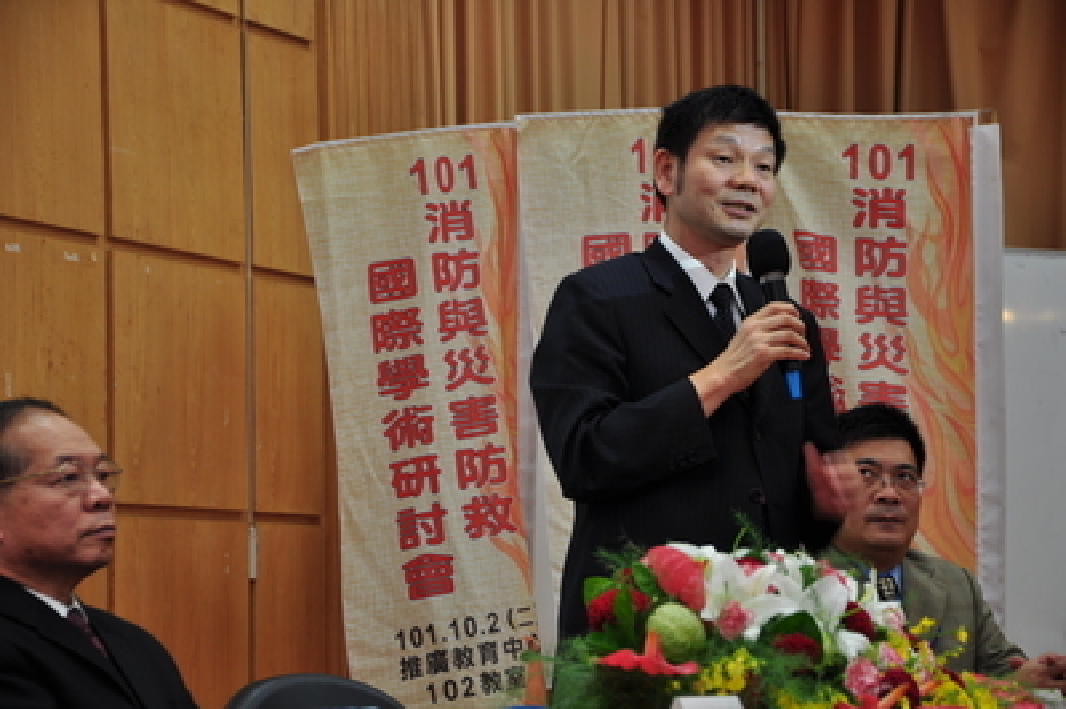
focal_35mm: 112
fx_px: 3328
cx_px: 533
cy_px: 354
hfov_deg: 18.2
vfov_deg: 12.2
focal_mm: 75
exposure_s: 1/30
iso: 200
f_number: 5.3
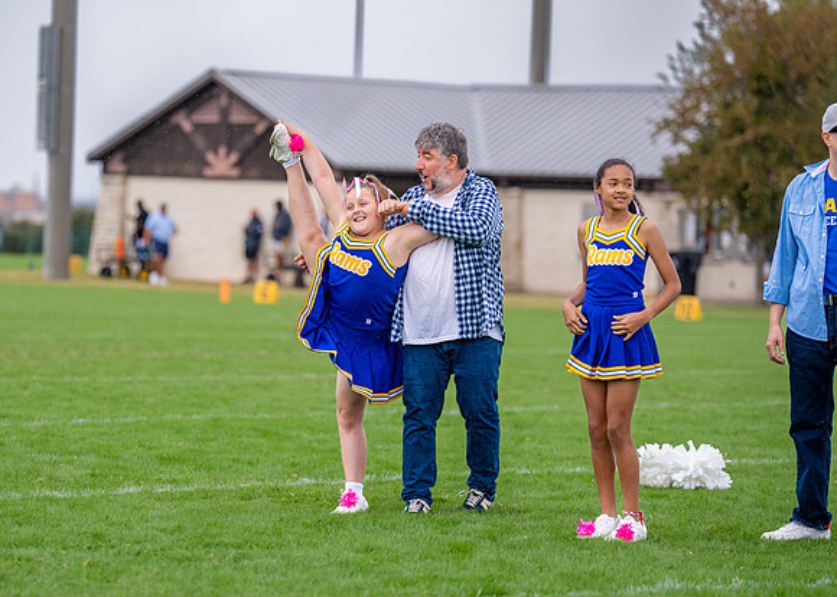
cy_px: 339
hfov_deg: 11.7
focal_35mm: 172
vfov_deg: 8.4
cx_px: 327
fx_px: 4085
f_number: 2.8
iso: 500
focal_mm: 144
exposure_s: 1/1600
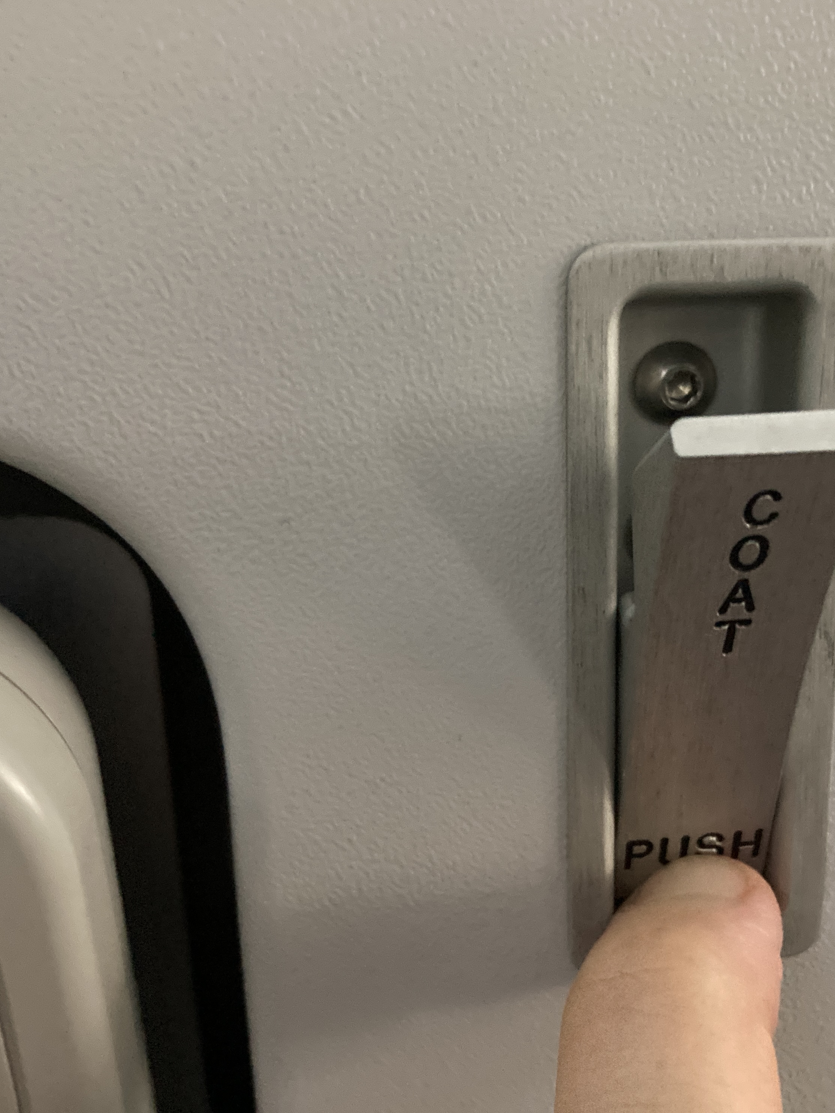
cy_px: 548
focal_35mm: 38
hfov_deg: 37.6
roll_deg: +0.7
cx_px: 504
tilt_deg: -18.0
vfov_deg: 49.0
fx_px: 1222
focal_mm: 3.99
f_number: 1.8
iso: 640
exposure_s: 1/28
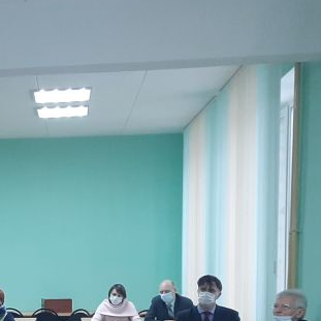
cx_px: -37
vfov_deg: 22.3
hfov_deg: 22.0
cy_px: 331
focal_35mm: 74
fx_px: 776
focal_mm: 3.93
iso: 100
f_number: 1.7
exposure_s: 1/50
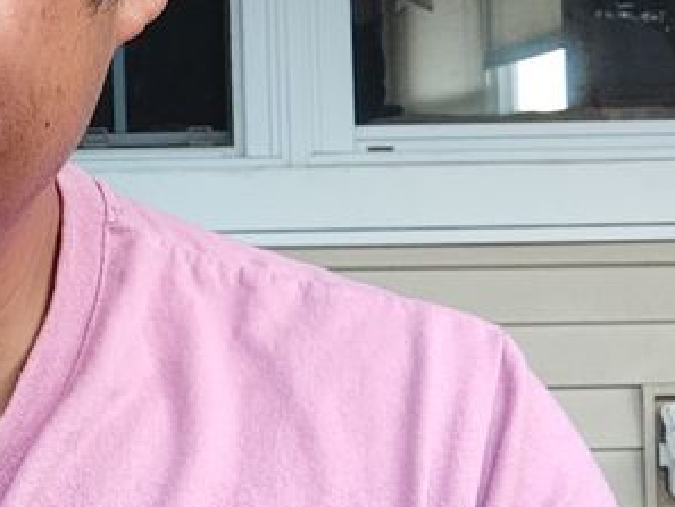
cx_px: -68
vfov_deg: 14.6
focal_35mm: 101
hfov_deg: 18.7
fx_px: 1970
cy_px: 146
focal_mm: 3.28
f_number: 2.4
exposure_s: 1/120
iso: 306
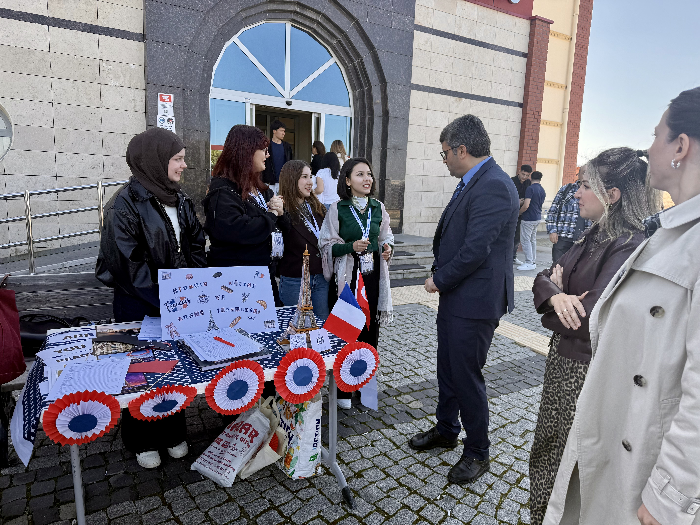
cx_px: 350
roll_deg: -3.1
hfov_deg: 71.6
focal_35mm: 24
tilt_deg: -9.5
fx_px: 485
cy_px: 262
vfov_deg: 56.8
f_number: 1.78
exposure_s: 1/849
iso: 80
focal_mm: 6.76
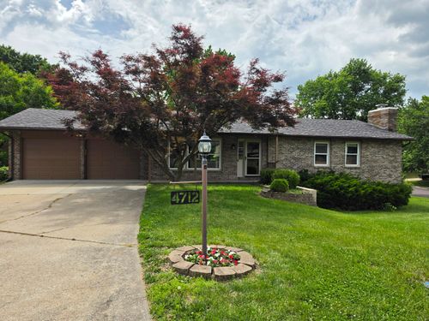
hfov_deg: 73.9
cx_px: 214
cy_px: 160
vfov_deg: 58.9
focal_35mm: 23
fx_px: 285
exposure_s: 1/7939
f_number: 1.4
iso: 40
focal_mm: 6.5
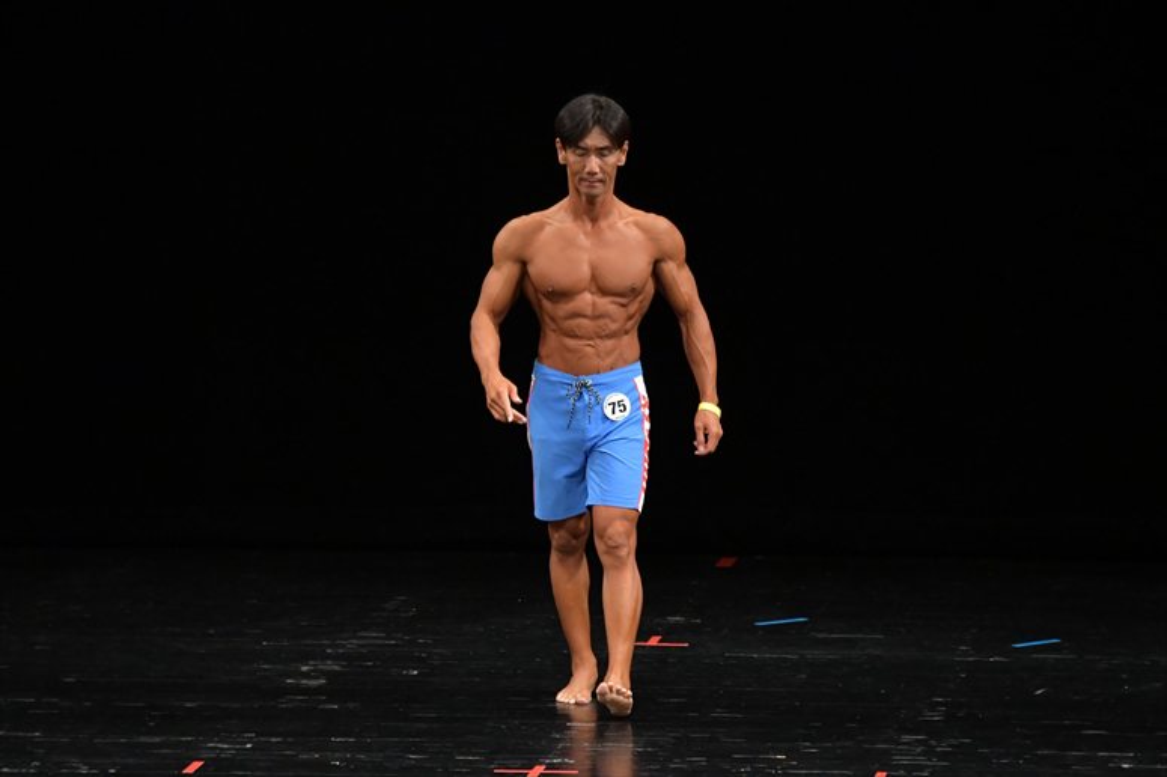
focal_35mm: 285
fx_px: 9234
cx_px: 584
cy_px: 388
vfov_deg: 4.8
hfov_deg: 7.2
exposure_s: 1/400
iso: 3200
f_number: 5.6
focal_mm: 190
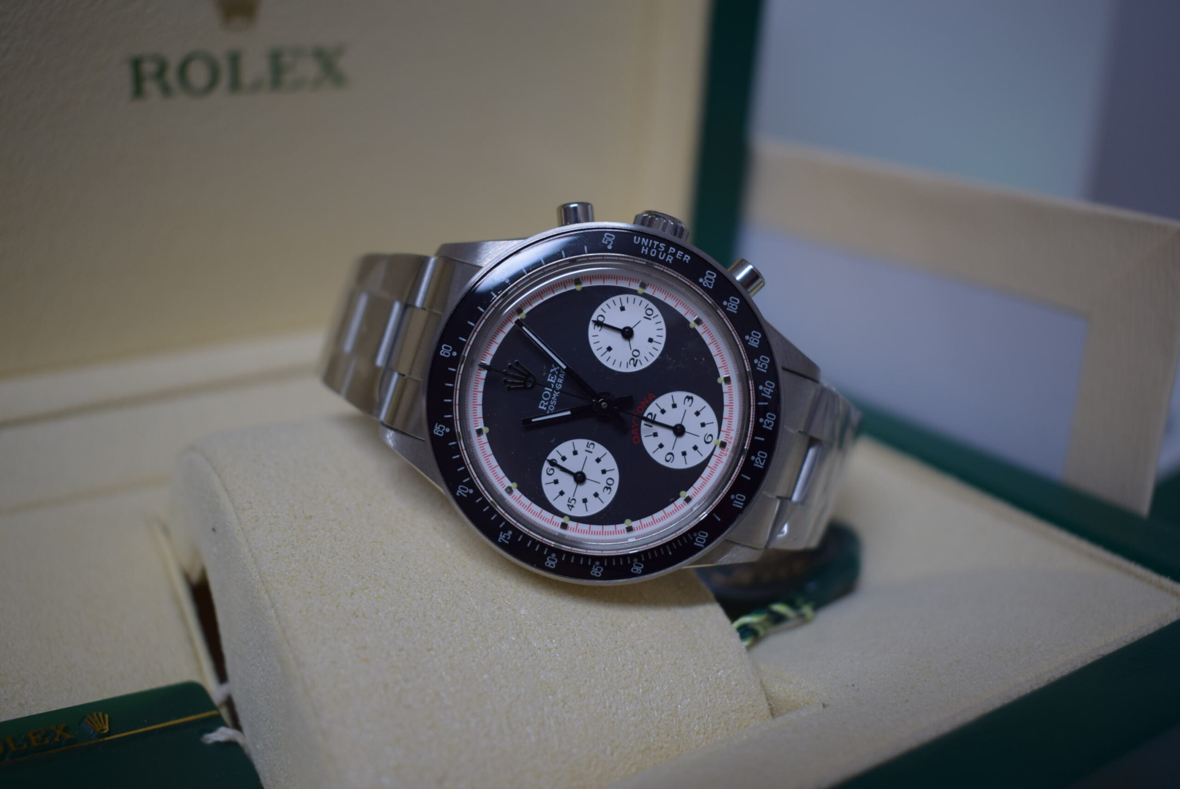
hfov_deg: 53.1
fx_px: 1181
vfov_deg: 36.9
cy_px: 394
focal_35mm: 36
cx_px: 590
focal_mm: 24
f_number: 3.8
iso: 250
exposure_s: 1/60
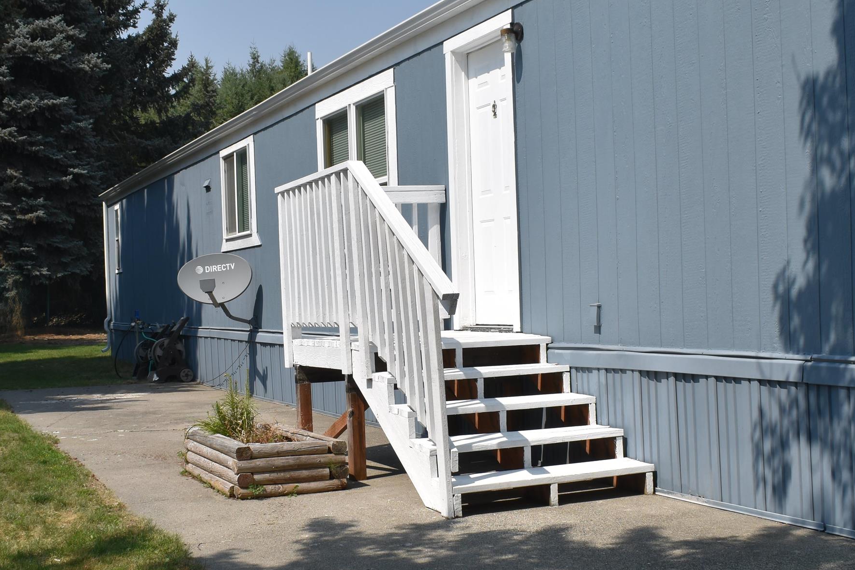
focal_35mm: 47
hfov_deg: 41.9
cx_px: 394
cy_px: 293
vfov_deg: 28.7
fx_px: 1116
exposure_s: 1/320
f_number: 9
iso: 100
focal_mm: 18
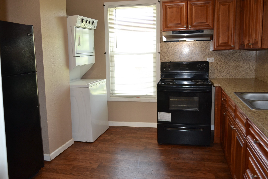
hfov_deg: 61.9
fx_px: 223
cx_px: 134
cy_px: 90
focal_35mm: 30
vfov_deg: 43.6
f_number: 3.8
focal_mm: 20
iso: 500
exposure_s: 1/60
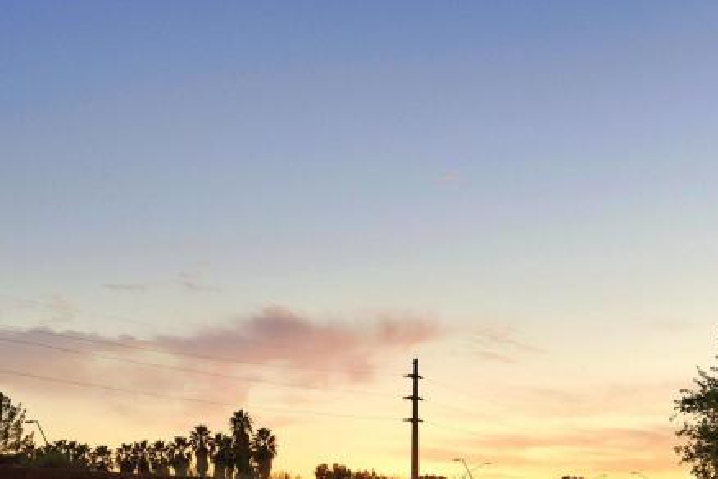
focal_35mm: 63
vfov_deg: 20.2
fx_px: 1256
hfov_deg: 31.9
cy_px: 572
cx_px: 313
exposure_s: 1/1000
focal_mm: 24
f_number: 9
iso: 2500
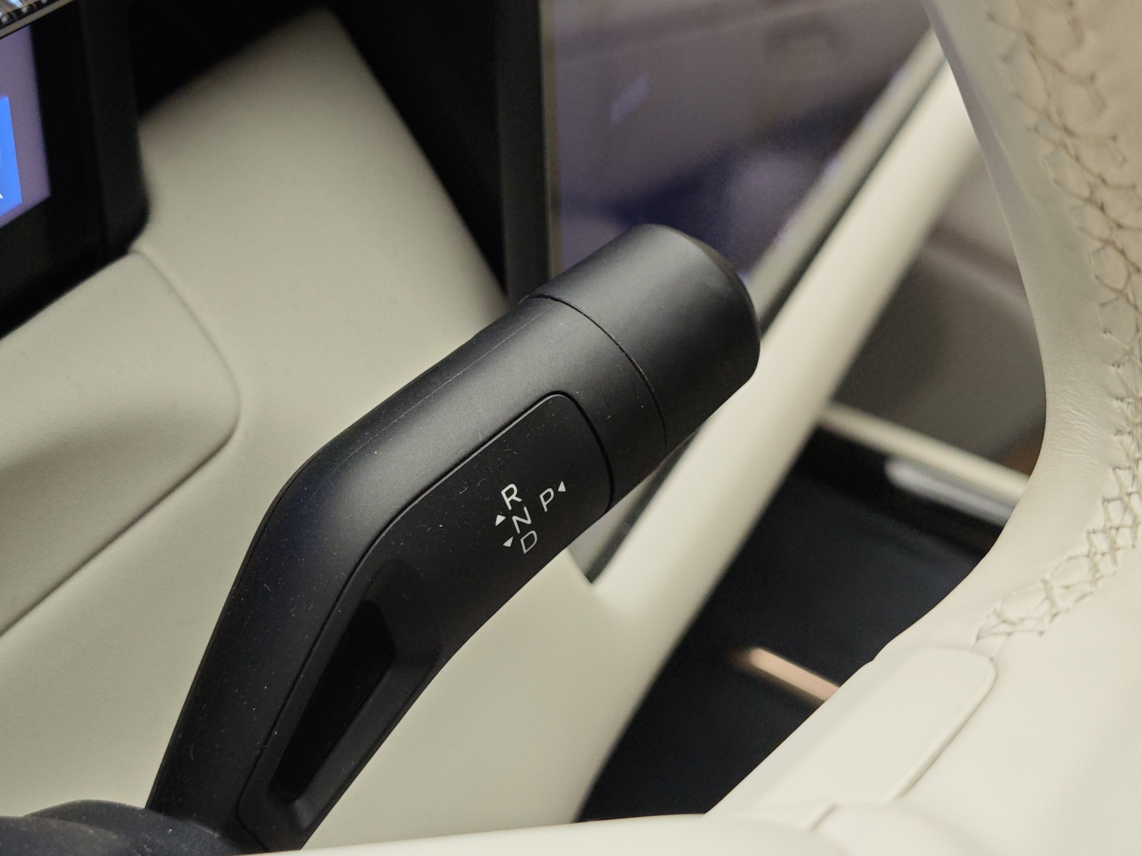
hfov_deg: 32.1
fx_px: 1979
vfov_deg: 24.4
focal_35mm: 60
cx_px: 466
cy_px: 424
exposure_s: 1/200
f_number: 1.9
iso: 1250
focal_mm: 8.7
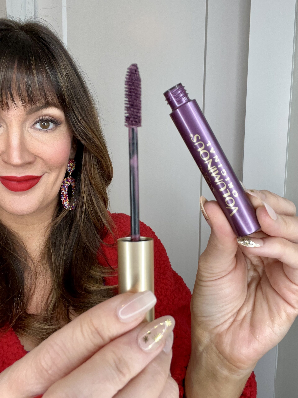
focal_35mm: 30
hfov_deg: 46.8
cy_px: 199
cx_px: 149
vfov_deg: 60.0
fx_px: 344
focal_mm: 2.71
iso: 80
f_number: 2.2
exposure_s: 1/60
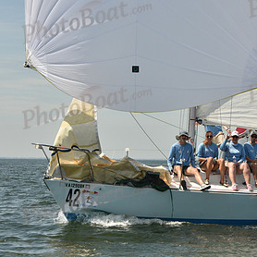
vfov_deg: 14.1
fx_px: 1042
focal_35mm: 124
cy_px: 140
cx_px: 201
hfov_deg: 14.0
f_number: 9
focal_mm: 70
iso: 320
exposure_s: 1/1250
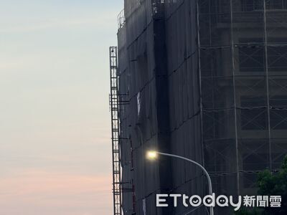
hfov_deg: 9.9
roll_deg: +1.8
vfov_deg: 7.4
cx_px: 144
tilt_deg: +5.2
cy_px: 108
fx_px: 1658
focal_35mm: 200
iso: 160
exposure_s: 1/120
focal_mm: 16.89
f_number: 2.8
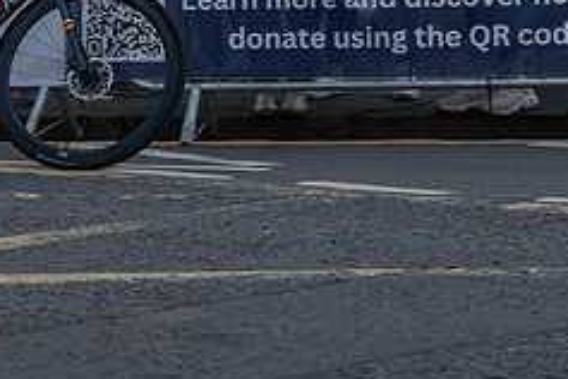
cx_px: 53
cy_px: -66
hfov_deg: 11.9
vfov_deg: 8.0
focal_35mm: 171
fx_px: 2698
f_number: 5
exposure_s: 1/1000
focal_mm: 70
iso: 1000
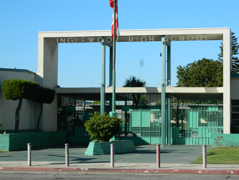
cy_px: 90
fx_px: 711
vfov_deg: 14.4
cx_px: 120
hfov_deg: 19.1
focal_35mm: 103
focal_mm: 18.6
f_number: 4.5
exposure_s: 1/500
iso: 80
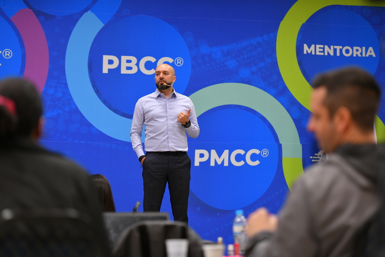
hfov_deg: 20.4
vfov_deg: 13.7
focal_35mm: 100
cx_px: 192
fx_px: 1069
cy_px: 128
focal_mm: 100
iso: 2000
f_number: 2.8
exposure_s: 1/160
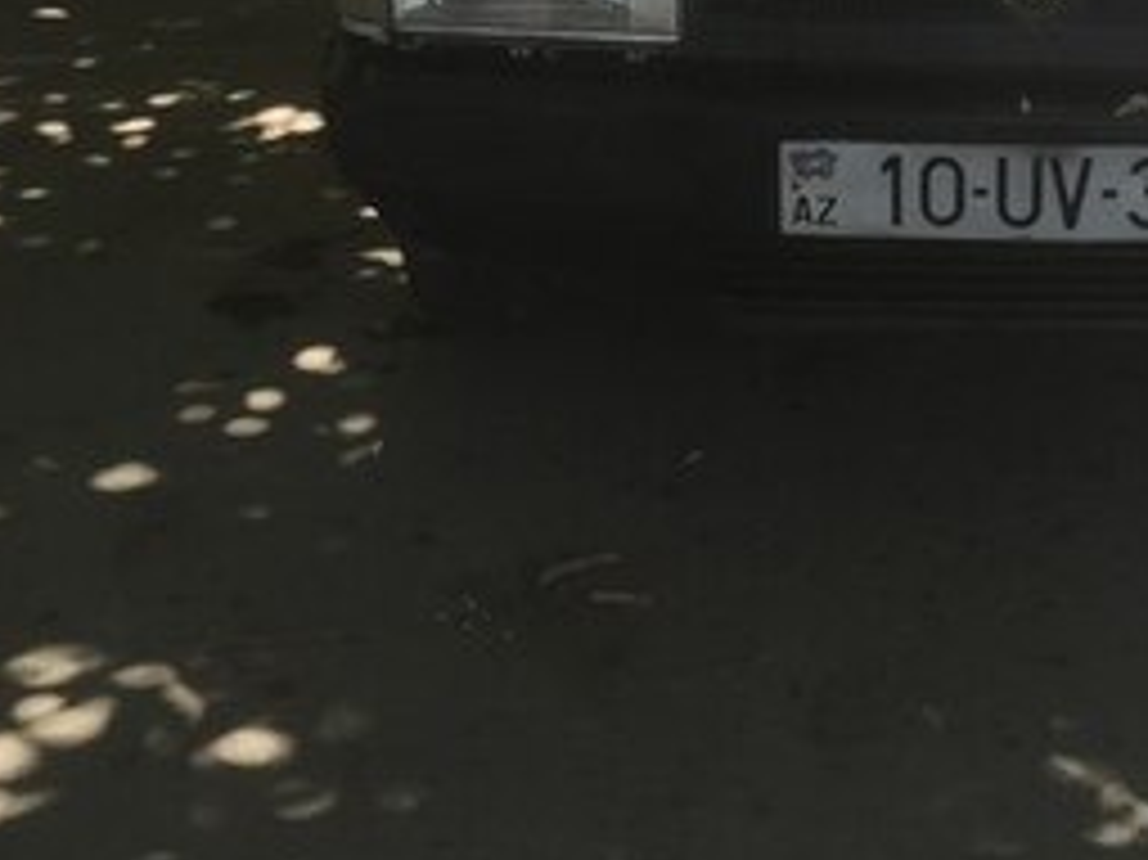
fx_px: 2486
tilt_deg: -12.4
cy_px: -133
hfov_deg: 25.5
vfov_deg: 18.7
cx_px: 932
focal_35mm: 75
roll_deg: -2.5
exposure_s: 1/220
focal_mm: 4.15
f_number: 2.2
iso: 32
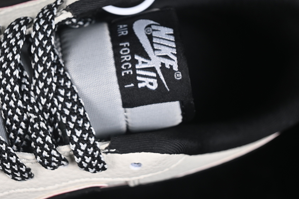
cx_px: 117
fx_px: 806
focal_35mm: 97
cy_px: 76
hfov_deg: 21.0
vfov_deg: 14.1
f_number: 7.1
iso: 160
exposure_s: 1/60
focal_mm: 50
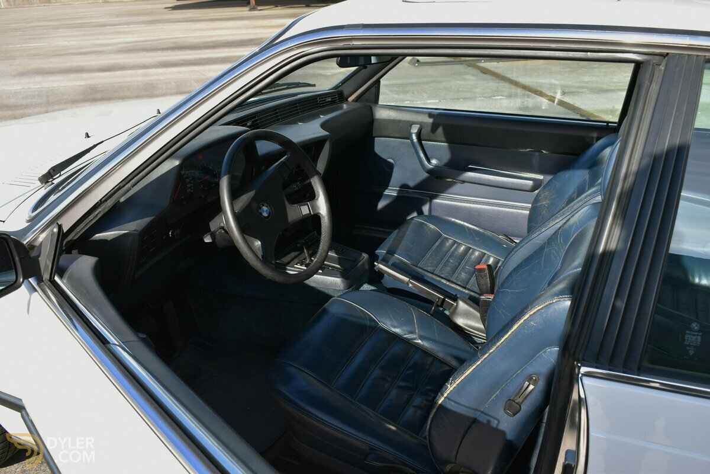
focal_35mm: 33
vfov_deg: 40.0
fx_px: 651
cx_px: 355
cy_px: 237
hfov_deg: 57.2
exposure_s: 1/250
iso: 200
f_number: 7.1
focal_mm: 22
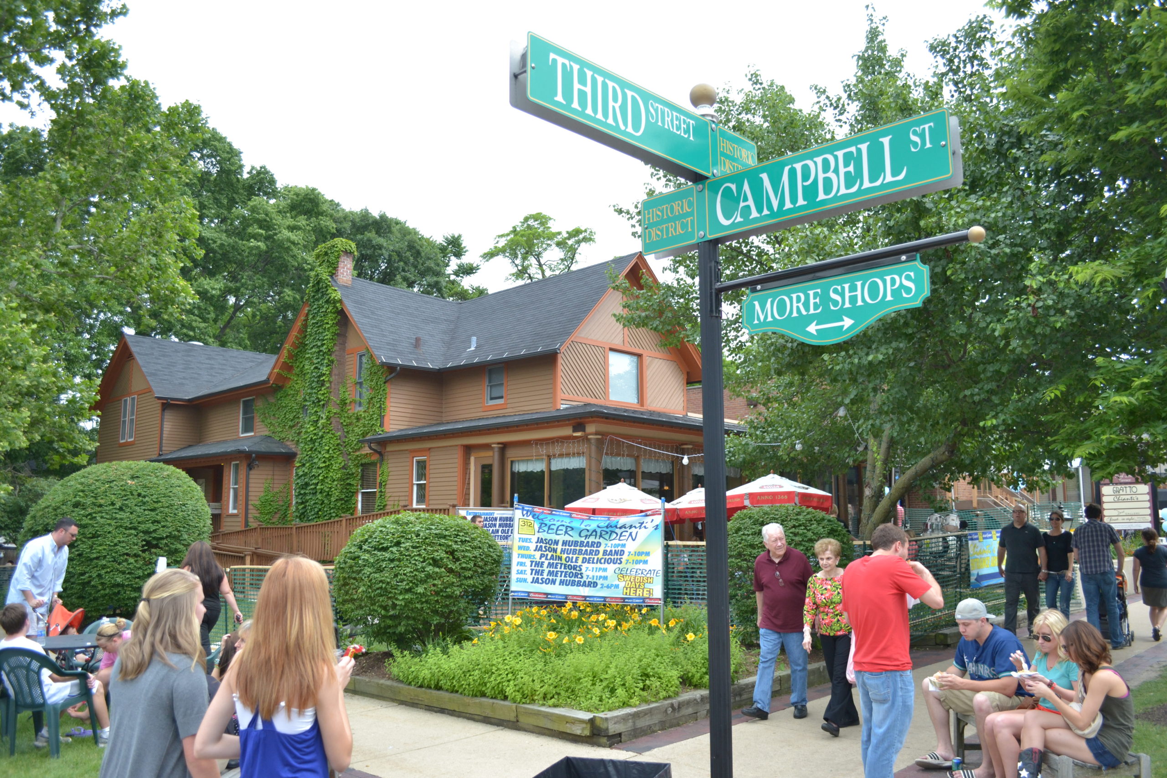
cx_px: 584
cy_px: 389
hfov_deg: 67.4
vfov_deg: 47.9
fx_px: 875
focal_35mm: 27
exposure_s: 1/640
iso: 400
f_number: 4.5
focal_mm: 18
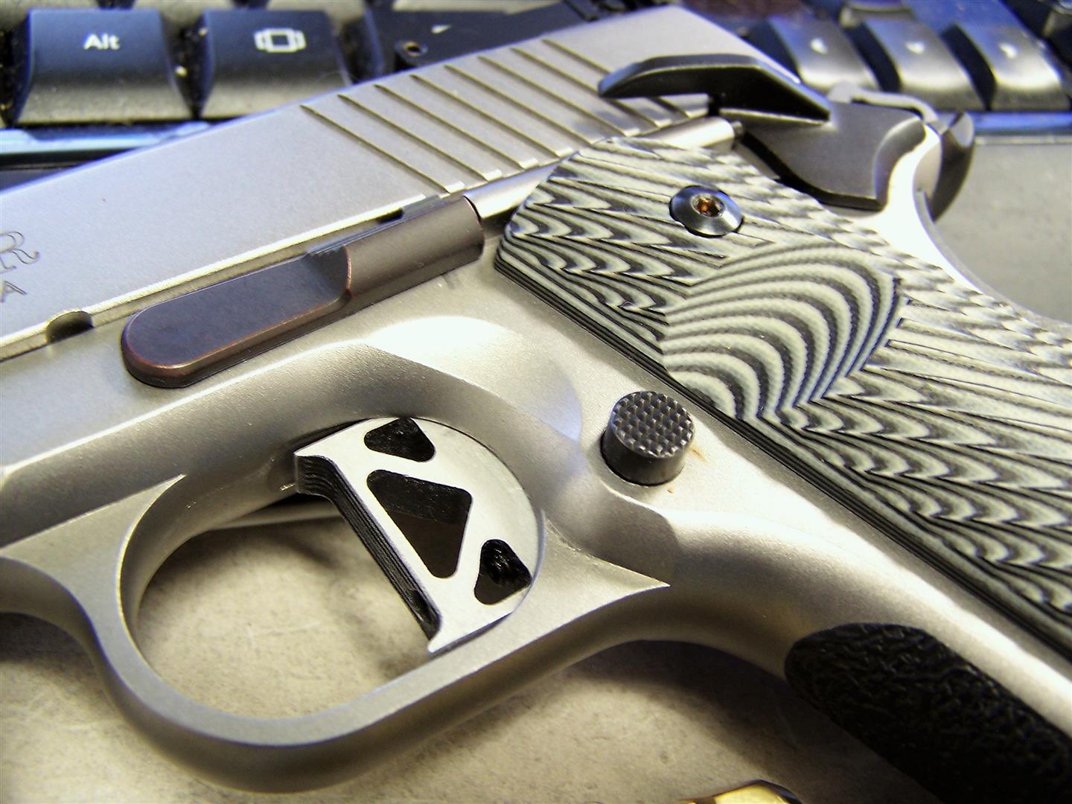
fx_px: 1177
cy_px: 402
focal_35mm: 38
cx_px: 536
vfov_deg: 37.7
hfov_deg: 49.0
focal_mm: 6.3
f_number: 2.8
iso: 140
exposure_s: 1/6
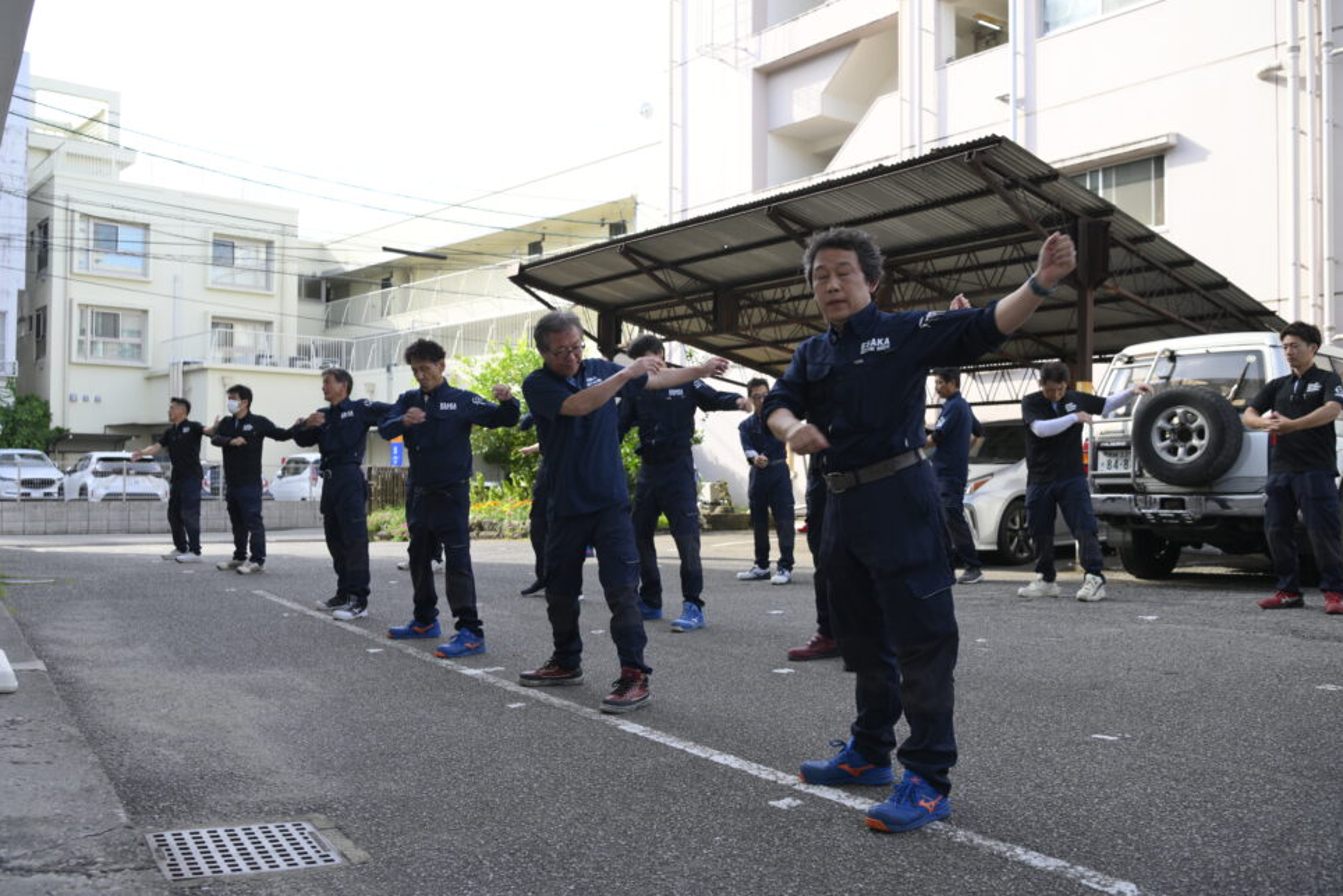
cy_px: 452
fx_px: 1268
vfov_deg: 38.9
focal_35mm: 34
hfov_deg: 55.8
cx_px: 634
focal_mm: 32
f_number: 5
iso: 100
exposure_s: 1/125
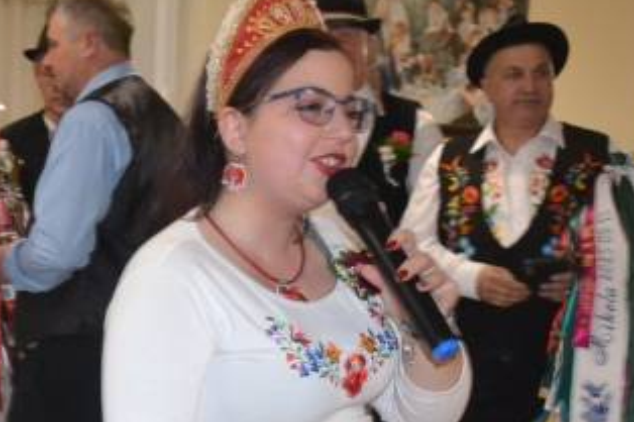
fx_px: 1413
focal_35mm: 80
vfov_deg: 16.7
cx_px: 44
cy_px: 385
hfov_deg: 24.5
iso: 2500
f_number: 3.8
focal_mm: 21
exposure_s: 1/60
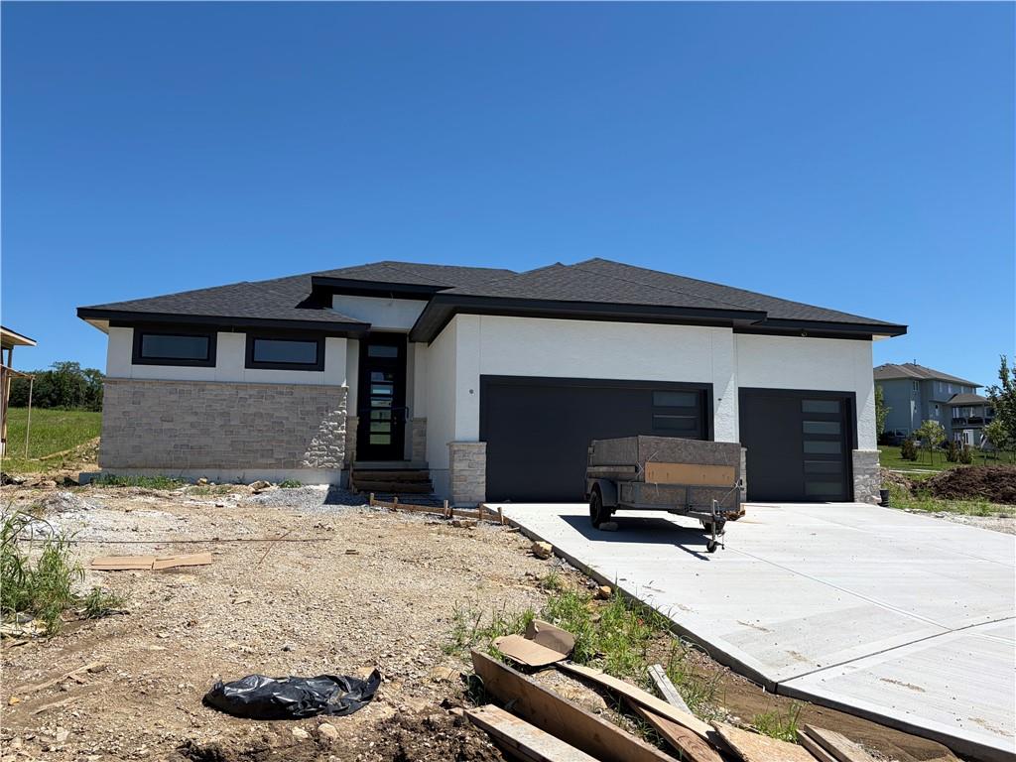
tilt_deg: +4.5
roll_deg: +1.4
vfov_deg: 53.1
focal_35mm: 26
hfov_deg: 67.3
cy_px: 381
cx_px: 508
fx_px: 763
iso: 50
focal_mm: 5.96
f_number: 1.6
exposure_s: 1/4950
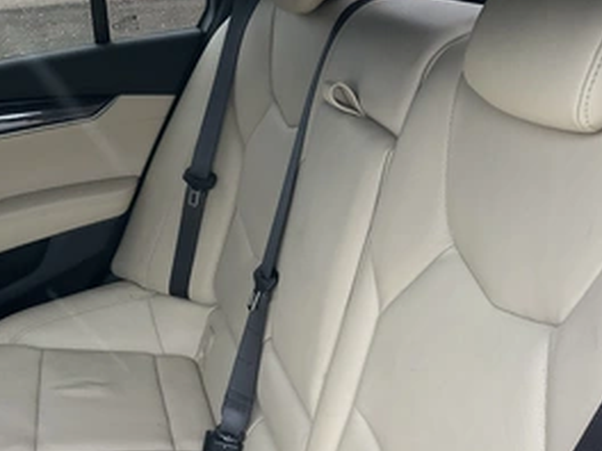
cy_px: 294
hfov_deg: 42.8
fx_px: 765
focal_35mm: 44
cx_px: 356
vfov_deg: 32.6
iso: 64
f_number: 1.8
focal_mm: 3
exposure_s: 1/122
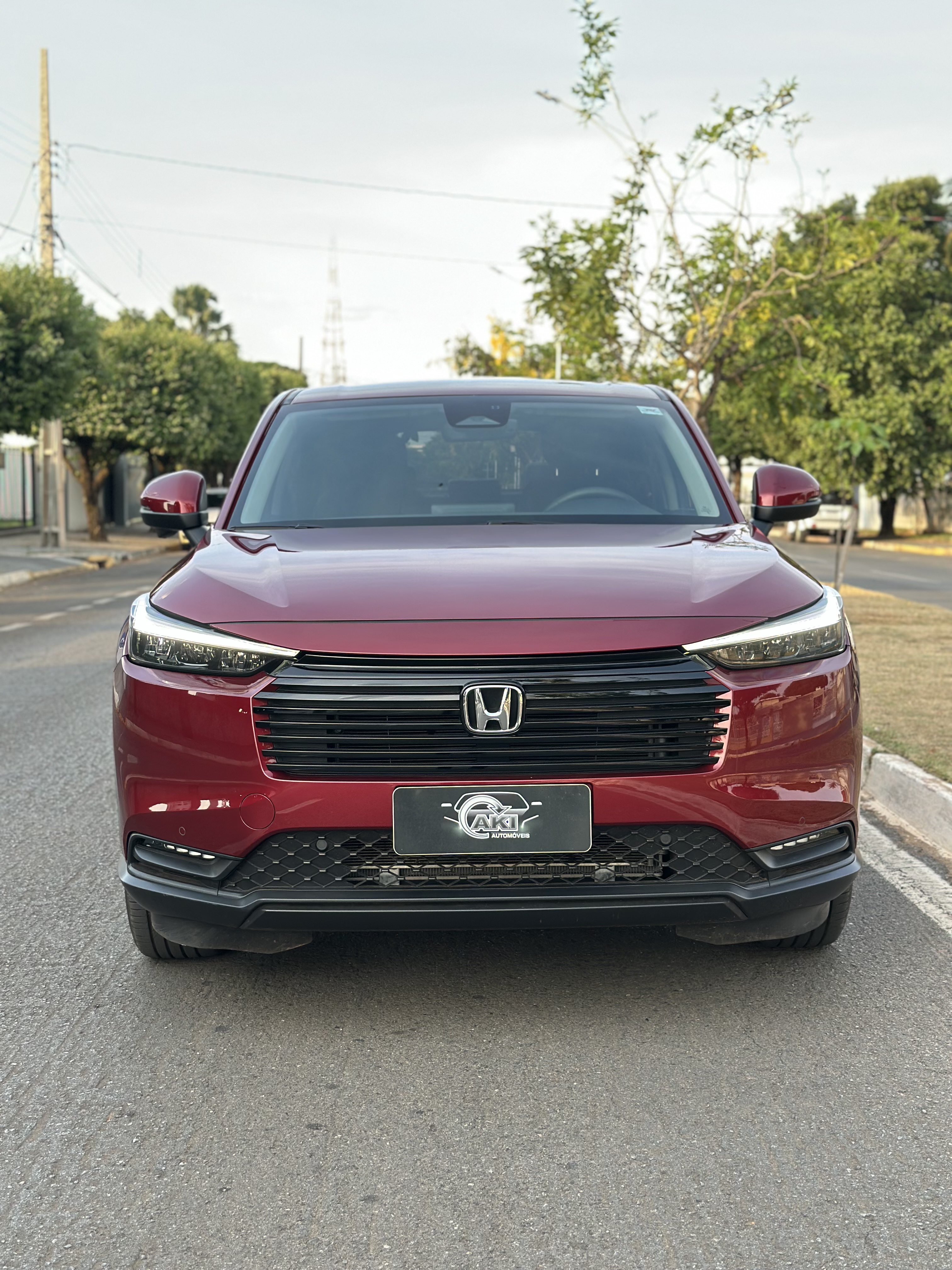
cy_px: 635
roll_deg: -1.3
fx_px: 1760
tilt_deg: -4.5
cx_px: 476
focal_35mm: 48
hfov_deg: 30.3
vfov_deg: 39.7
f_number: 1.78
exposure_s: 1/298
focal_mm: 6.86
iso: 80
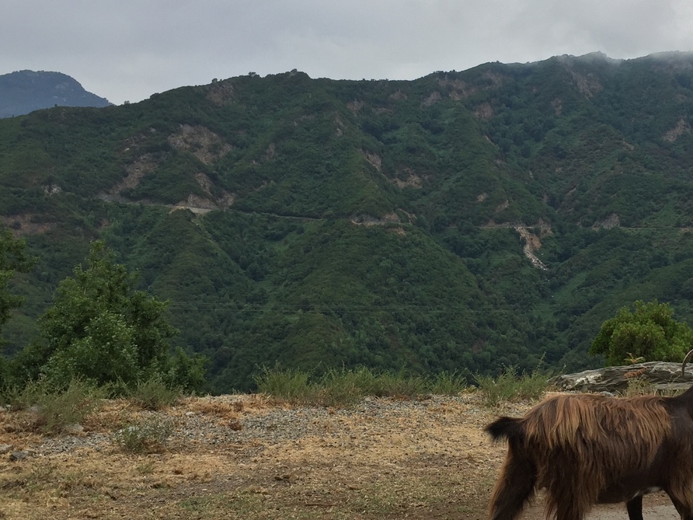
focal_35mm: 52
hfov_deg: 36.4
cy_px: 274
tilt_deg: -8.9
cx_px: 464
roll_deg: -2.7
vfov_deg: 28.0
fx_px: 1041
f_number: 2.2
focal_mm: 4.15
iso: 32
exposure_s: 1/1014
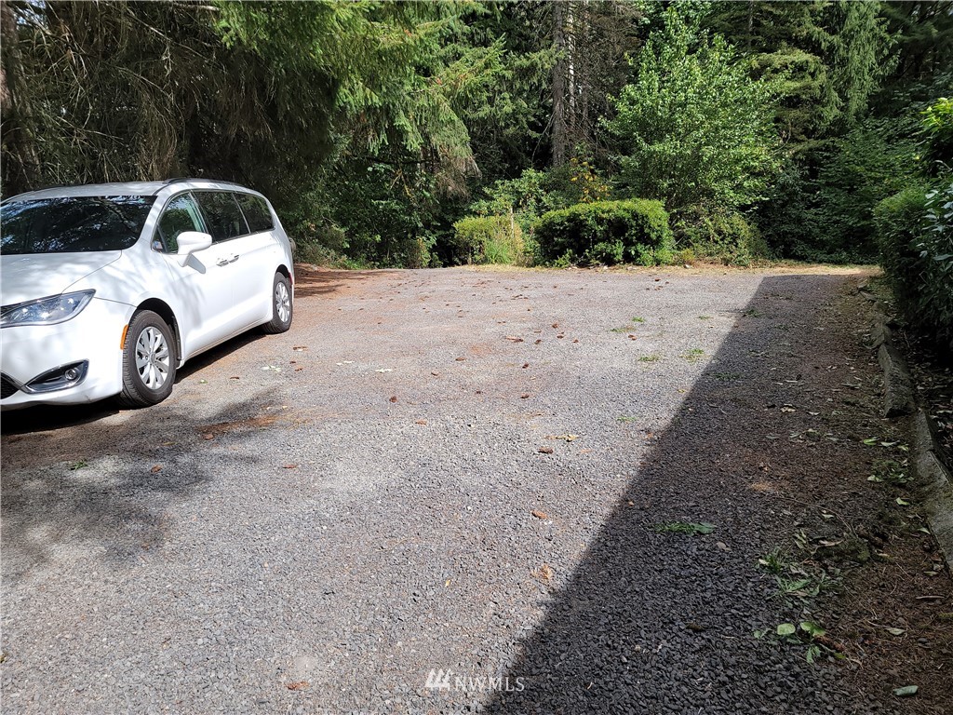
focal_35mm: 25
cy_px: 358
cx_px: 476
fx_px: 688
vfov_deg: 54.9
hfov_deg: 69.4
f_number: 1.8
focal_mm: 7
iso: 20
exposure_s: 1/357
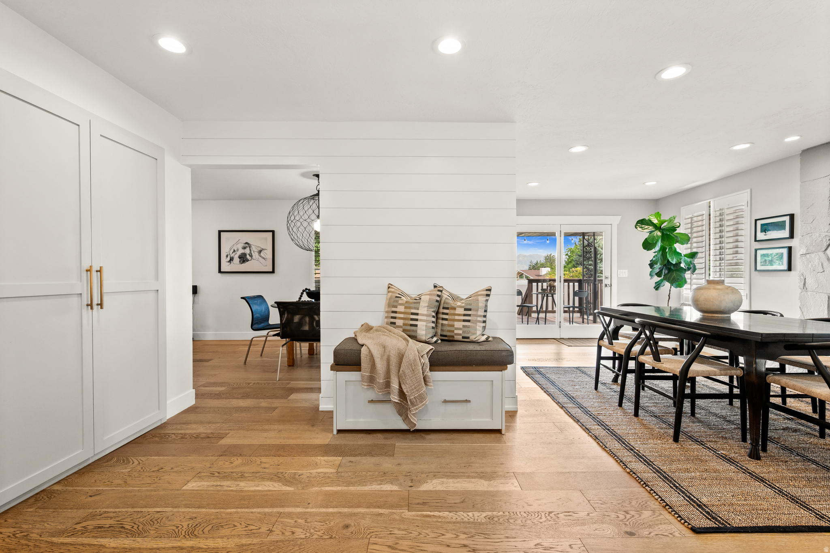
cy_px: 276
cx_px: 415
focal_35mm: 16
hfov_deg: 98.6
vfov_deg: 75.4
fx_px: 357
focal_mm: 15.5
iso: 500
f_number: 7.1
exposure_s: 1/20
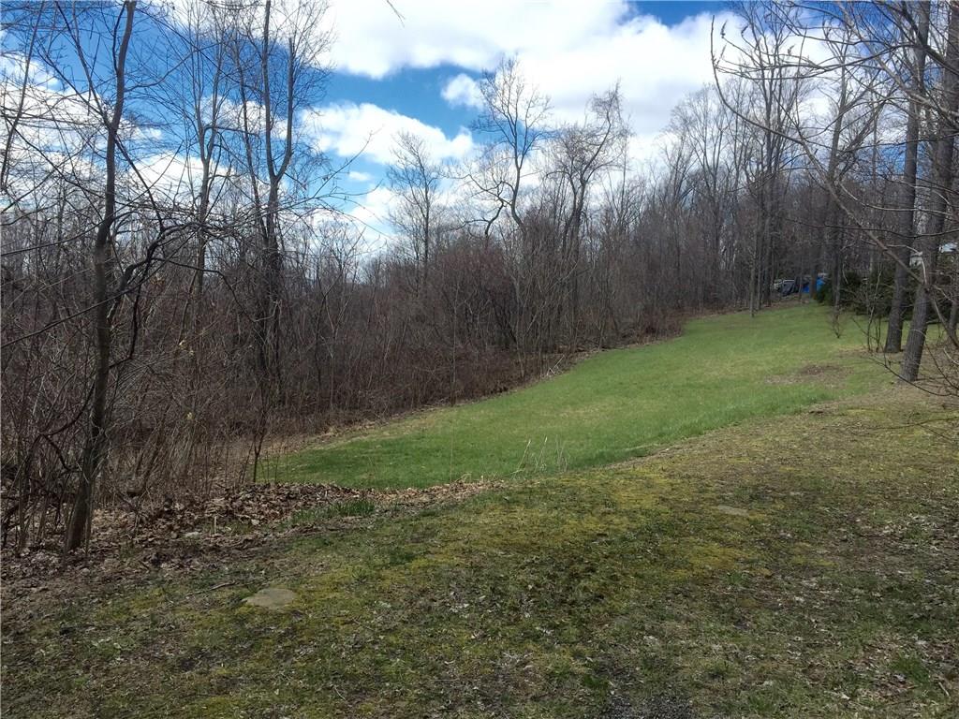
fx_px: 803
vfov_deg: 48.2
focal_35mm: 29
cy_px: 360
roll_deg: -2.0
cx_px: 480
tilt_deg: -4.0
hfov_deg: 61.7
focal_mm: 4.15
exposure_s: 1/1647
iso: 32
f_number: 2.2
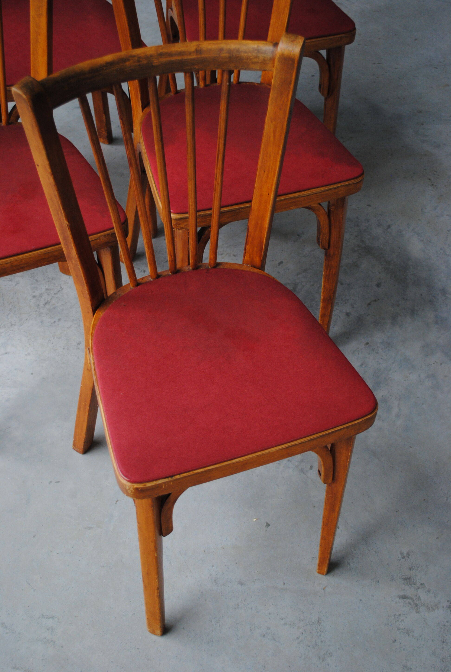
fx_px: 898
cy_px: 336
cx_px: 226
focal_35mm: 48
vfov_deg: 41.0
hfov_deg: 28.2
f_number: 4.8
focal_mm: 32
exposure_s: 1/30
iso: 320
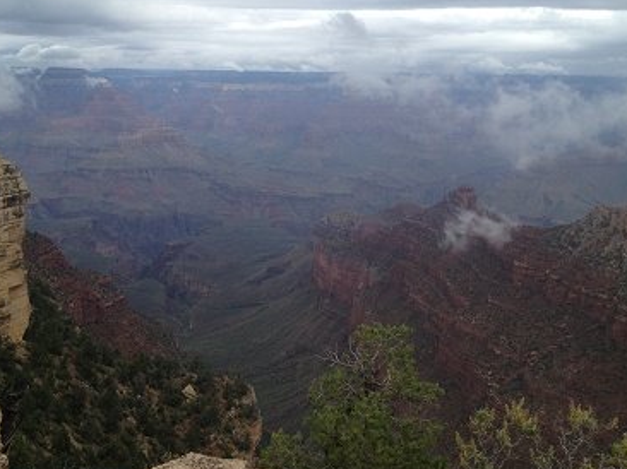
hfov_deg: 43.8
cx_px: 284
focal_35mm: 43
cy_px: 201
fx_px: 778
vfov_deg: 33.5
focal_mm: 4.28
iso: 50
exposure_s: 1/778
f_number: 2.4
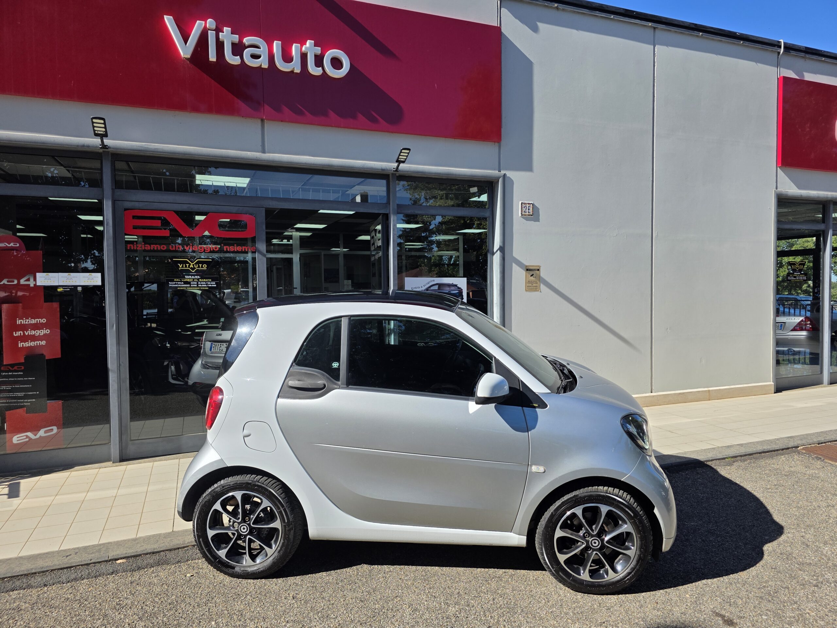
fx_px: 556
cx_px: 418
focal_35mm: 23
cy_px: 314
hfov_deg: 73.9
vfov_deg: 58.9
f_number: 1.7
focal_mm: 6.3
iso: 80
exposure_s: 1/5153
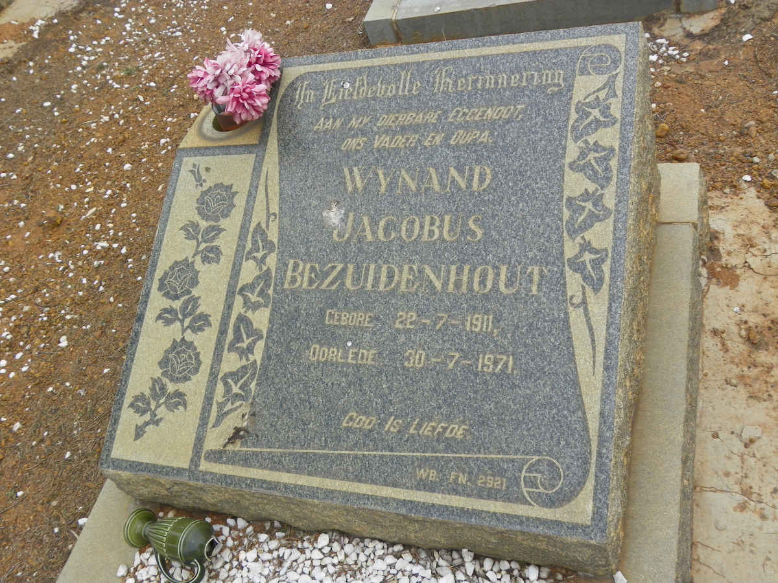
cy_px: 292
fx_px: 787
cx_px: 389
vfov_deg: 40.7
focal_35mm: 35
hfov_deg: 52.6
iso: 64
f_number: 4.5
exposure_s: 1/160
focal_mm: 6.2
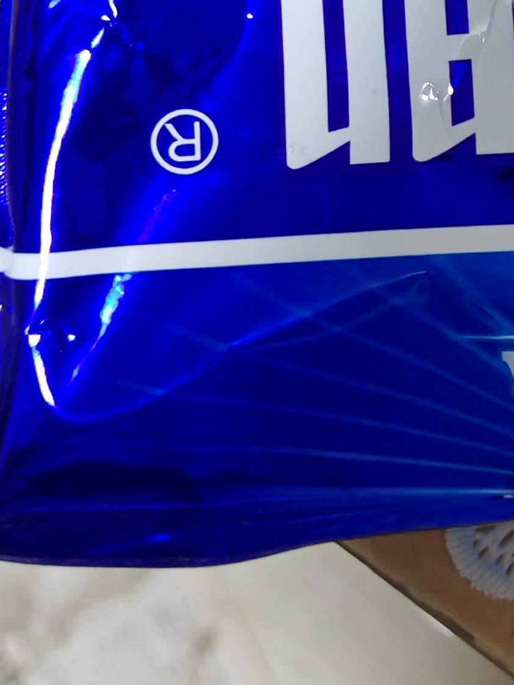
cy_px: -206
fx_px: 1940
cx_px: 546
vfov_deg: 18.6
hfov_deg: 14.8
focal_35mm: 98
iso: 1000
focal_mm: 5.52
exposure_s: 1/33
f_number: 1.95
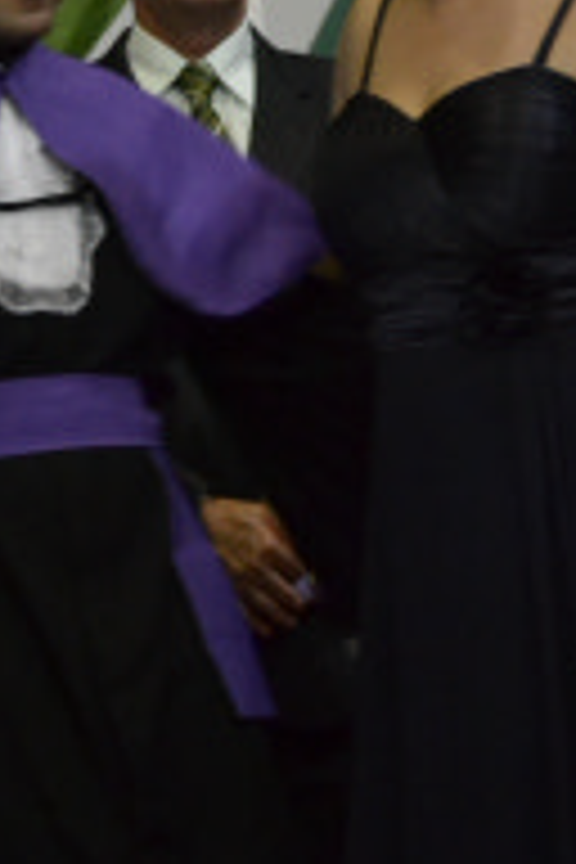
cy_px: 432
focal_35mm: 242
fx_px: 5808
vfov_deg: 8.5
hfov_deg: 5.7
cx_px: 308
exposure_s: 1/30
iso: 3200
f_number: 5
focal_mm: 62
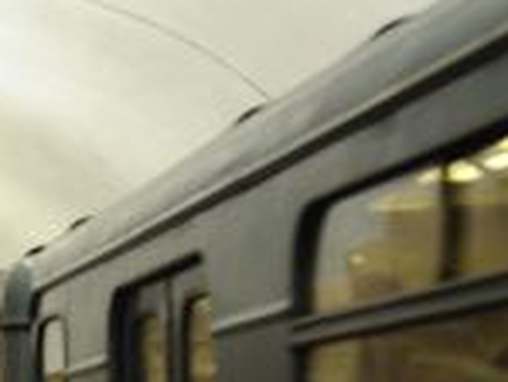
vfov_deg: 8.5
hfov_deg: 11.2
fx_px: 2511
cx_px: -205
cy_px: 617
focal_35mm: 171
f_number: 2.8
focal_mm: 38
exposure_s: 1/100
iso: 640
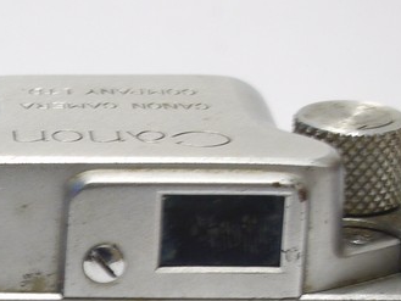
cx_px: -179
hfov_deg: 8.8
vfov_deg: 6.7
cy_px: 389
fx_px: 2538
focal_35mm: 219
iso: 400
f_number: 9
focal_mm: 30
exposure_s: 1/8
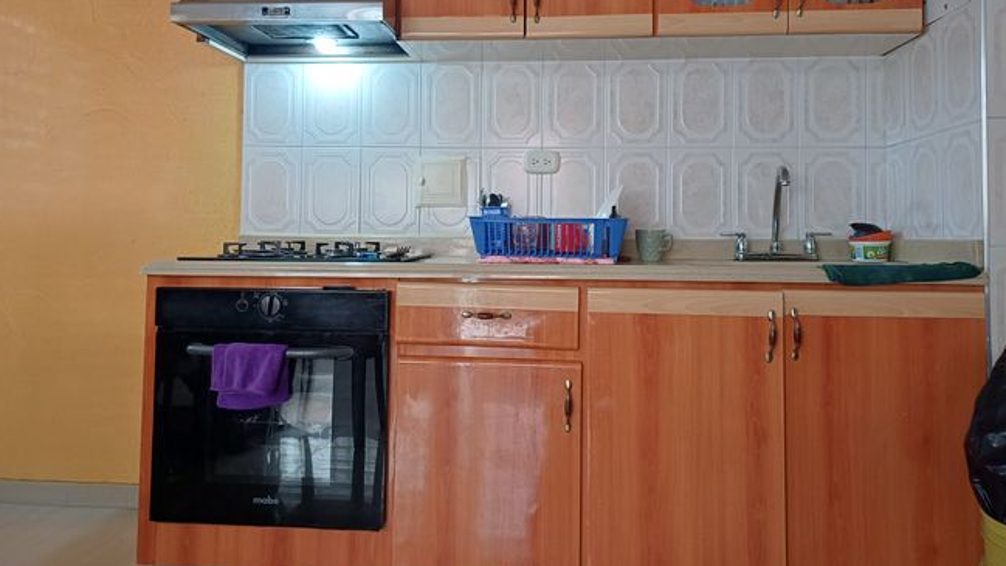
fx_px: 747
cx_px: 495
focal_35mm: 28
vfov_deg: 41.1
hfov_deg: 67.9
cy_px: 203
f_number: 1.8
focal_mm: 4.65
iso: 320
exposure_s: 1/50
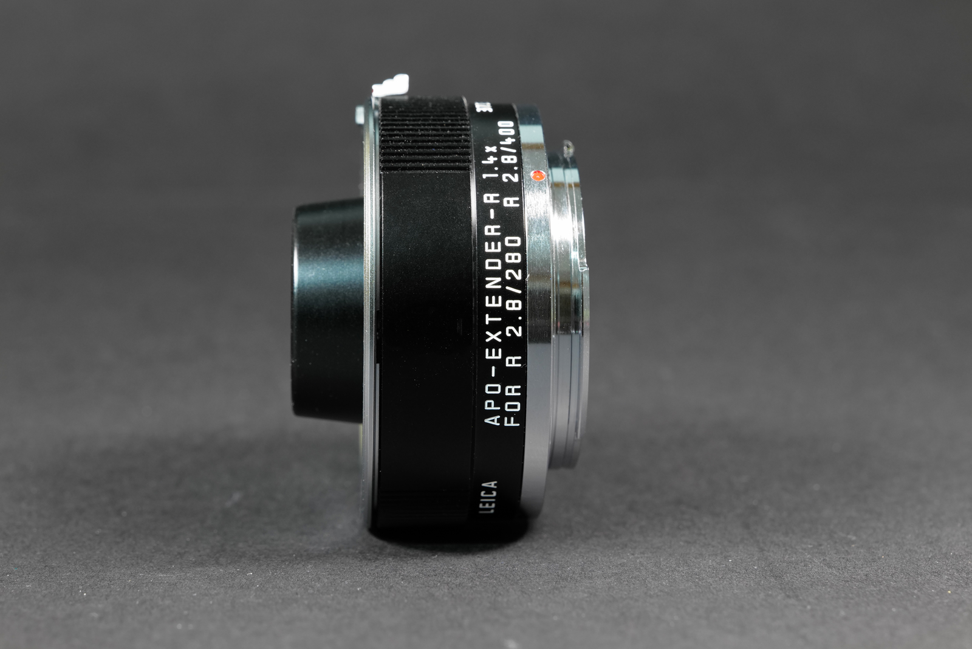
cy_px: 324
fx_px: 2431
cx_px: 486
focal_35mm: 90
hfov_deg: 22.6
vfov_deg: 15.2
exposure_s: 1/1.67
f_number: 13
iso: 800
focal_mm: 90
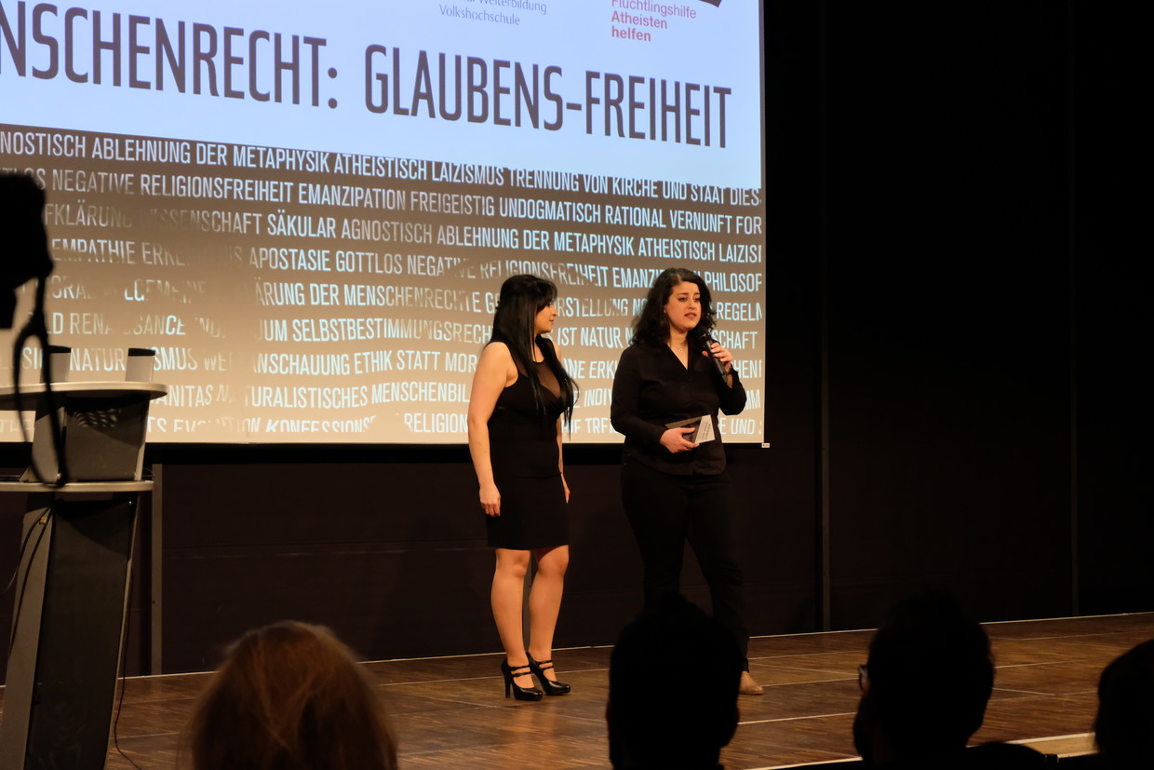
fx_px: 2404
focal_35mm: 75
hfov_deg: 27.0
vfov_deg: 18.2
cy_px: 385
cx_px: 577
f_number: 5.6
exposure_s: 1/160
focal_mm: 50
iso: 4000
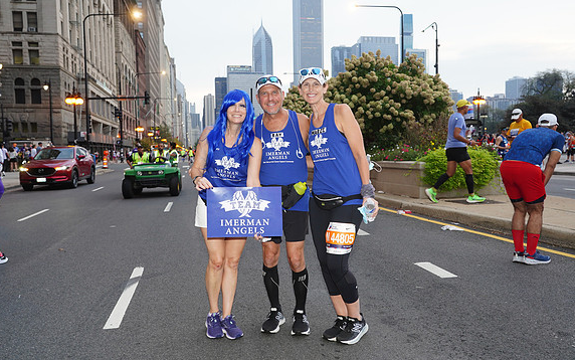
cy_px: 177
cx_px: 289
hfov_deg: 61.2
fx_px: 486
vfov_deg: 40.6
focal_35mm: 31
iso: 500
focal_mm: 30
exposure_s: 1/80
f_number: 4.5
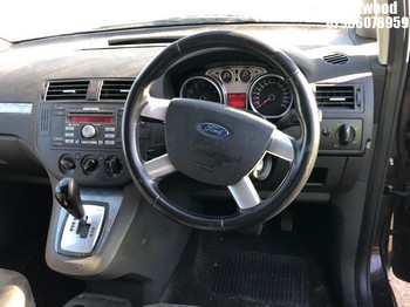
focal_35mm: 28
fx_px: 331
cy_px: 154
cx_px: 205
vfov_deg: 49.7
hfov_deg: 63.5
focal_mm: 4
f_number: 1.8
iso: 32
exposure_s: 1/43
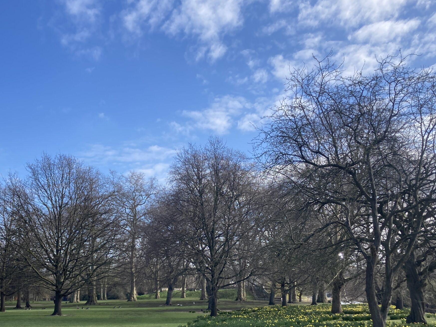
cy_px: 231
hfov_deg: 45.7
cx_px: 200
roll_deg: +0.7
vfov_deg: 34.6
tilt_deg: +8.6
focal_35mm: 41
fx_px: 516
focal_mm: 3.99
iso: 20
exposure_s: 1/1116
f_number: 1.8
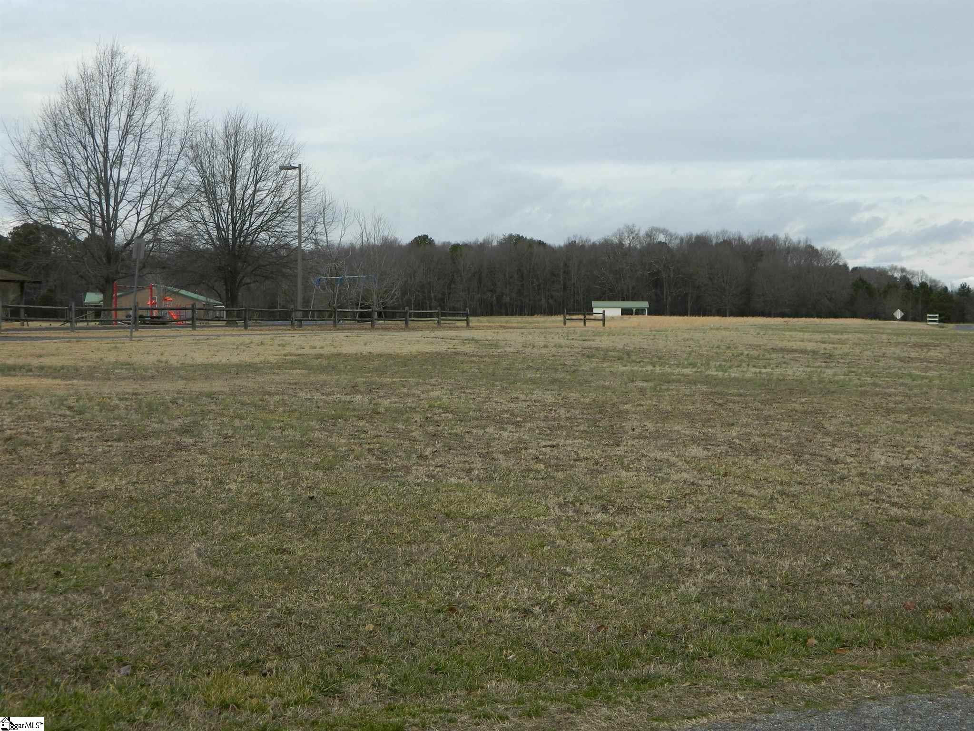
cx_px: 487
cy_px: 366
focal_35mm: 47
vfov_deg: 30.9
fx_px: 1323
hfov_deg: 40.4
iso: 80
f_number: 3.6
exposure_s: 1/500
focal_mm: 8.4
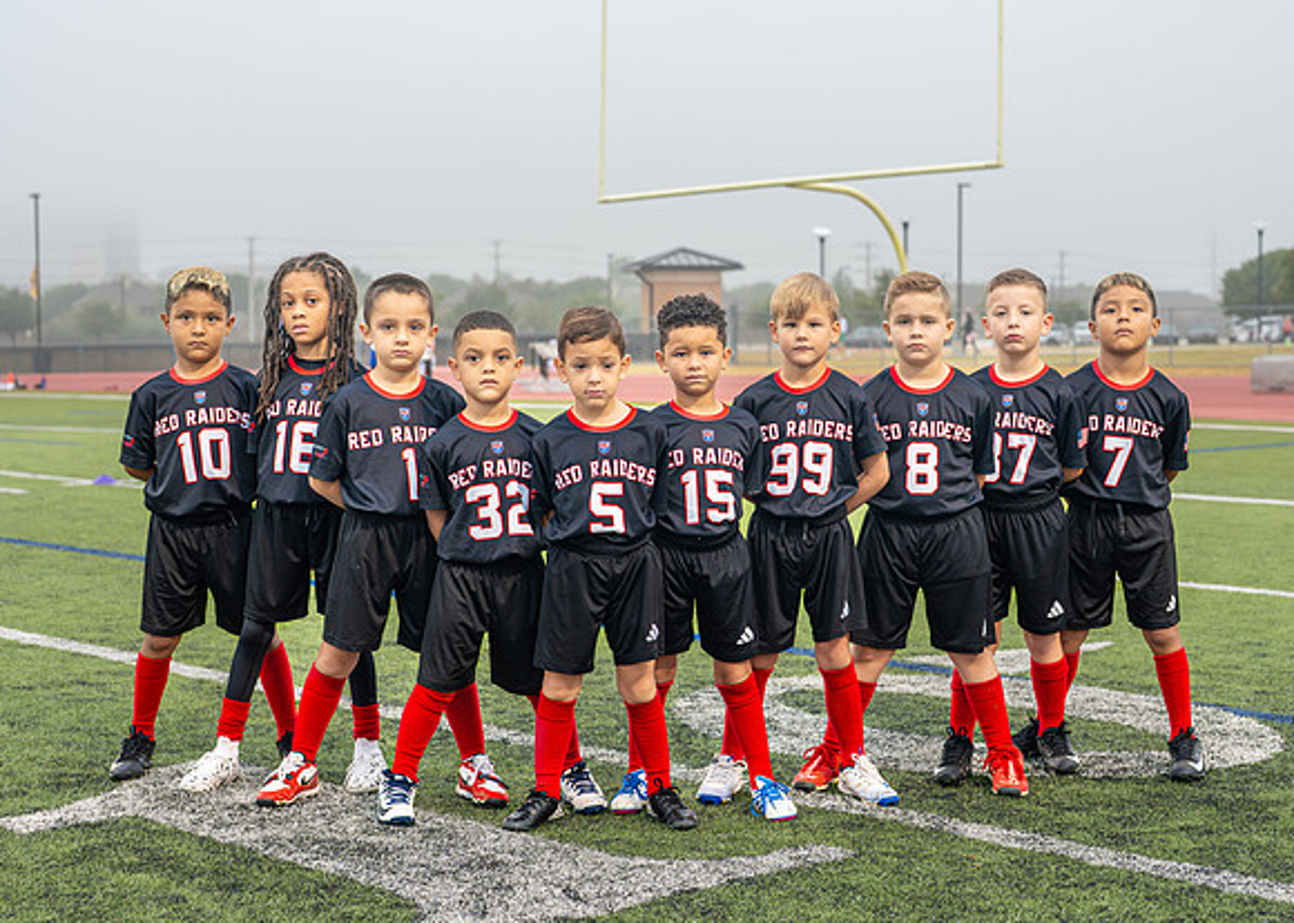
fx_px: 2359
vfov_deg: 22.1
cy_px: 504
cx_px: 660
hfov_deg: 30.7
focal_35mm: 64
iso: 1000
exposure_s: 1/500
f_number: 3.5
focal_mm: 50
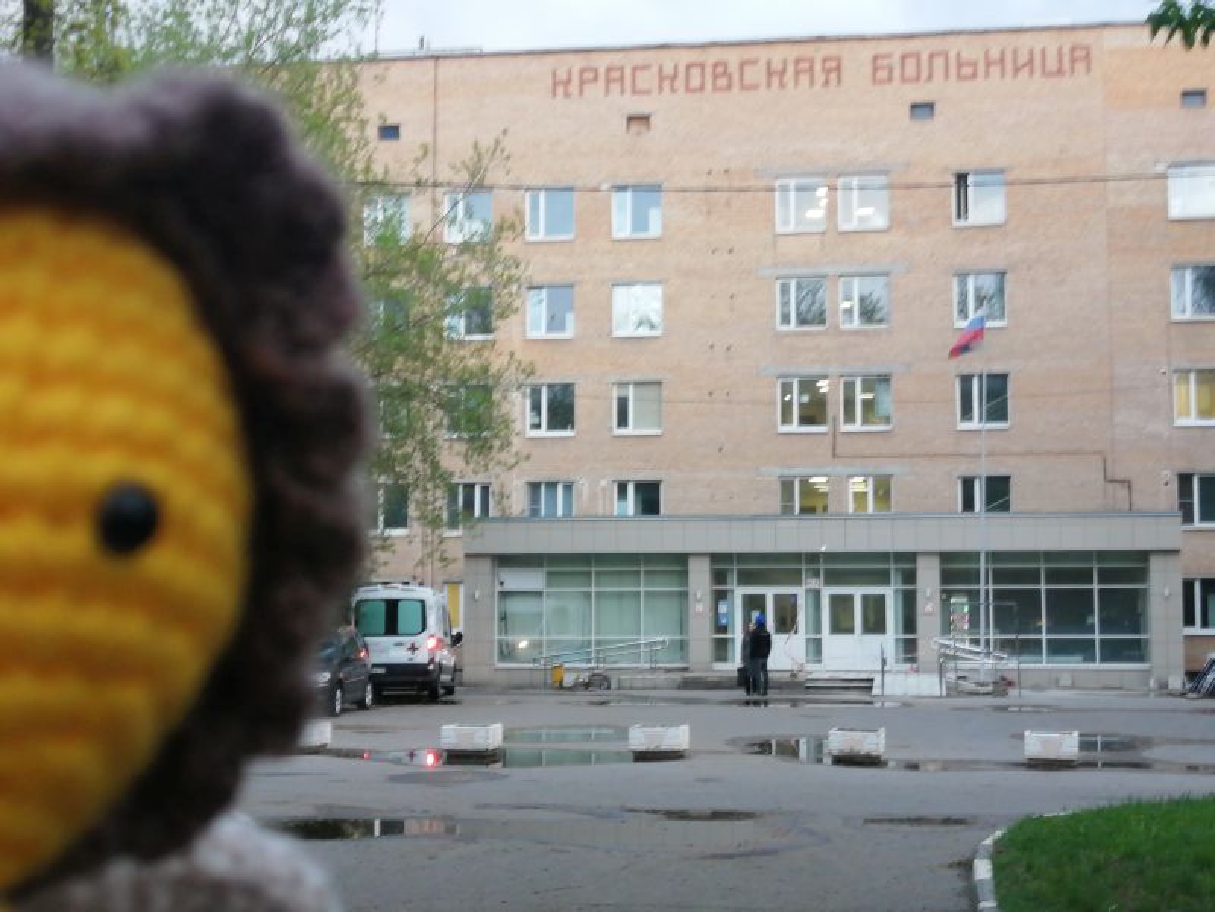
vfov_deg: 26.1
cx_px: 608
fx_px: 1966
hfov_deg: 34.3
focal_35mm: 56
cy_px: 456
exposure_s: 1/33.3
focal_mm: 3.62
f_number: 1.8
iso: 80
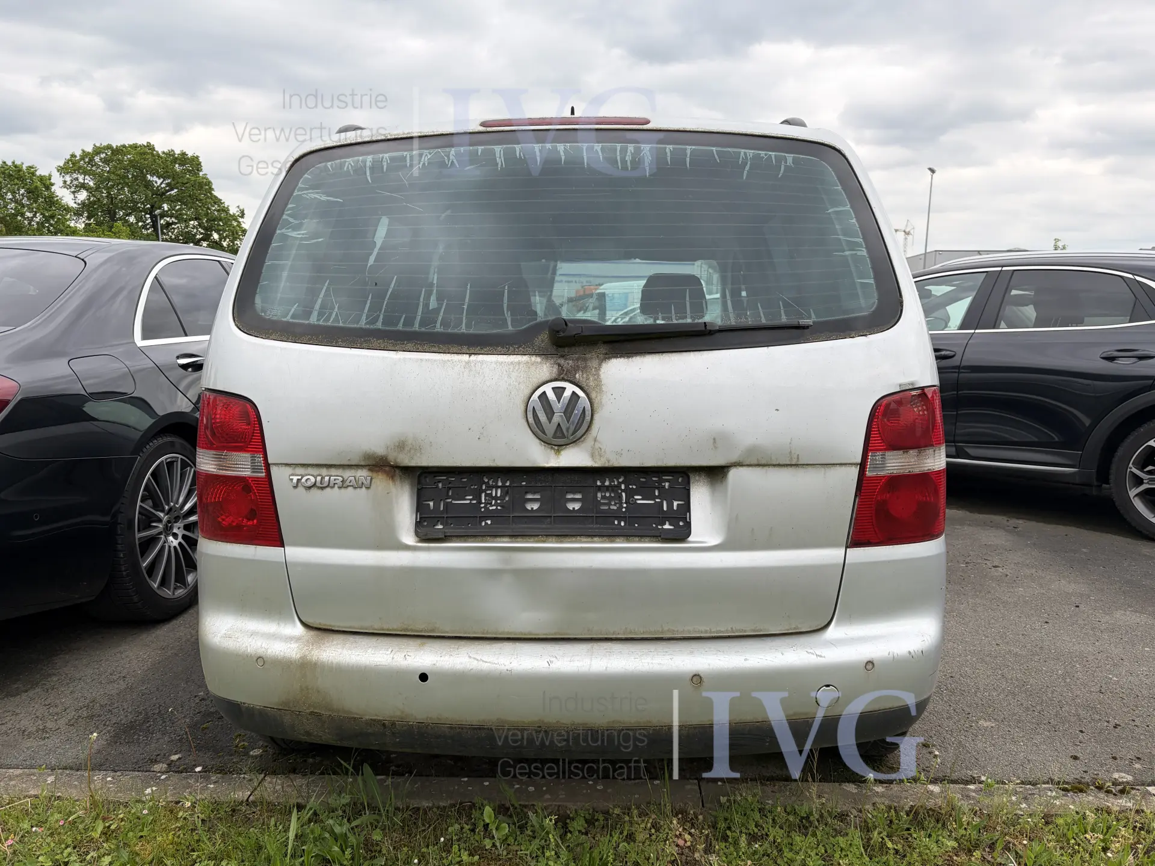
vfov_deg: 53.1
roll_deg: -0.5
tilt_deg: -9.0
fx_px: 868
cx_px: 578
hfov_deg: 67.3
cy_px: 433
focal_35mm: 26
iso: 50
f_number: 1.6
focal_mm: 5.96
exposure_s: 1/764
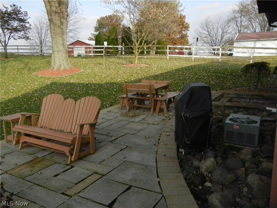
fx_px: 240
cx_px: 138
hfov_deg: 60.0
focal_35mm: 30
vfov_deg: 46.8
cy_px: 104
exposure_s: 1/1742
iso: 1600
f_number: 7
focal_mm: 5.4
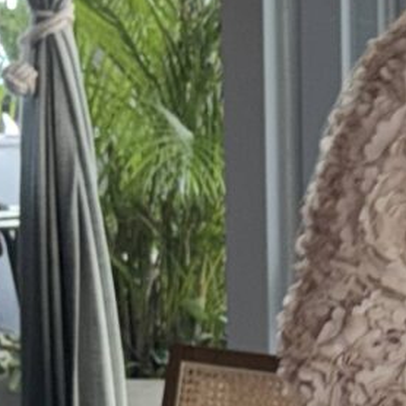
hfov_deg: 9.5
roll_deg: -2.8
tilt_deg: -10.8
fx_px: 2163
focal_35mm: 163
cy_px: 468
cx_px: 984
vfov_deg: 10.6
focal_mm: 6.76
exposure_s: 1/20
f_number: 1.78
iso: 80
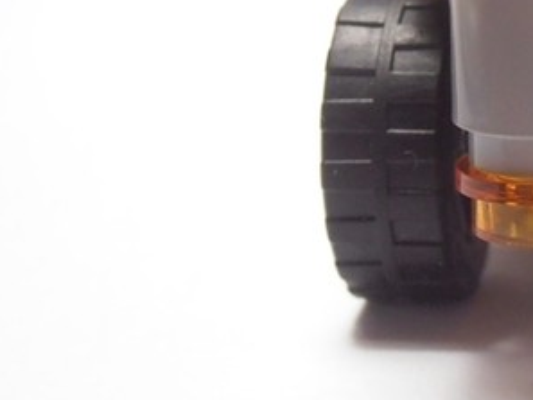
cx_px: 718
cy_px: 73
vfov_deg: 13.2
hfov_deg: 16.5
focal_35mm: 112
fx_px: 1725
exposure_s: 1/40
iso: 100
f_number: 3.9
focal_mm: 6.61
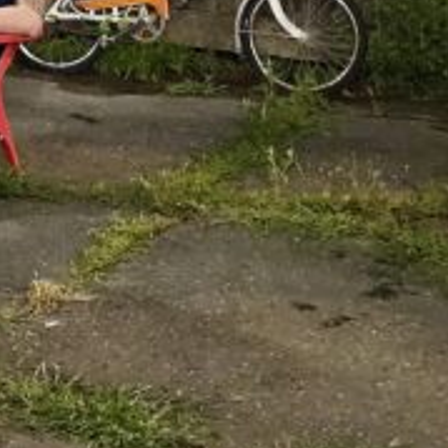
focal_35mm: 116
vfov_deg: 14.0
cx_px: -150
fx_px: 1698
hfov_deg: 14.3
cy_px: -238
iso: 1600
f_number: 1.7
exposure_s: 1/24
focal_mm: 6.3
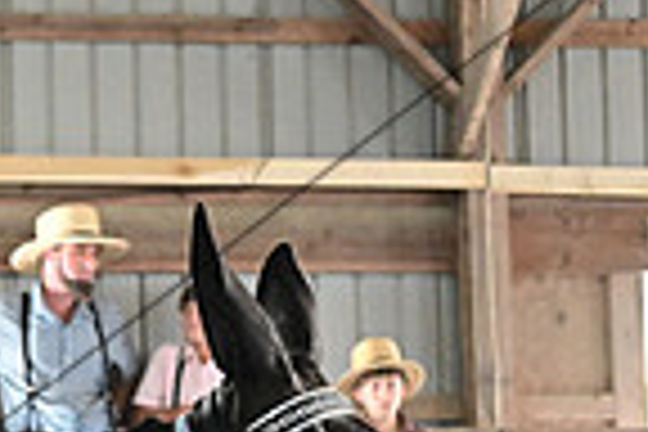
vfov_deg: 7.0
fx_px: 3492
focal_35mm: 194
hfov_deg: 10.3
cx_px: -297
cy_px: 668
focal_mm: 48
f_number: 4
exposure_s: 1/357
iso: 6400
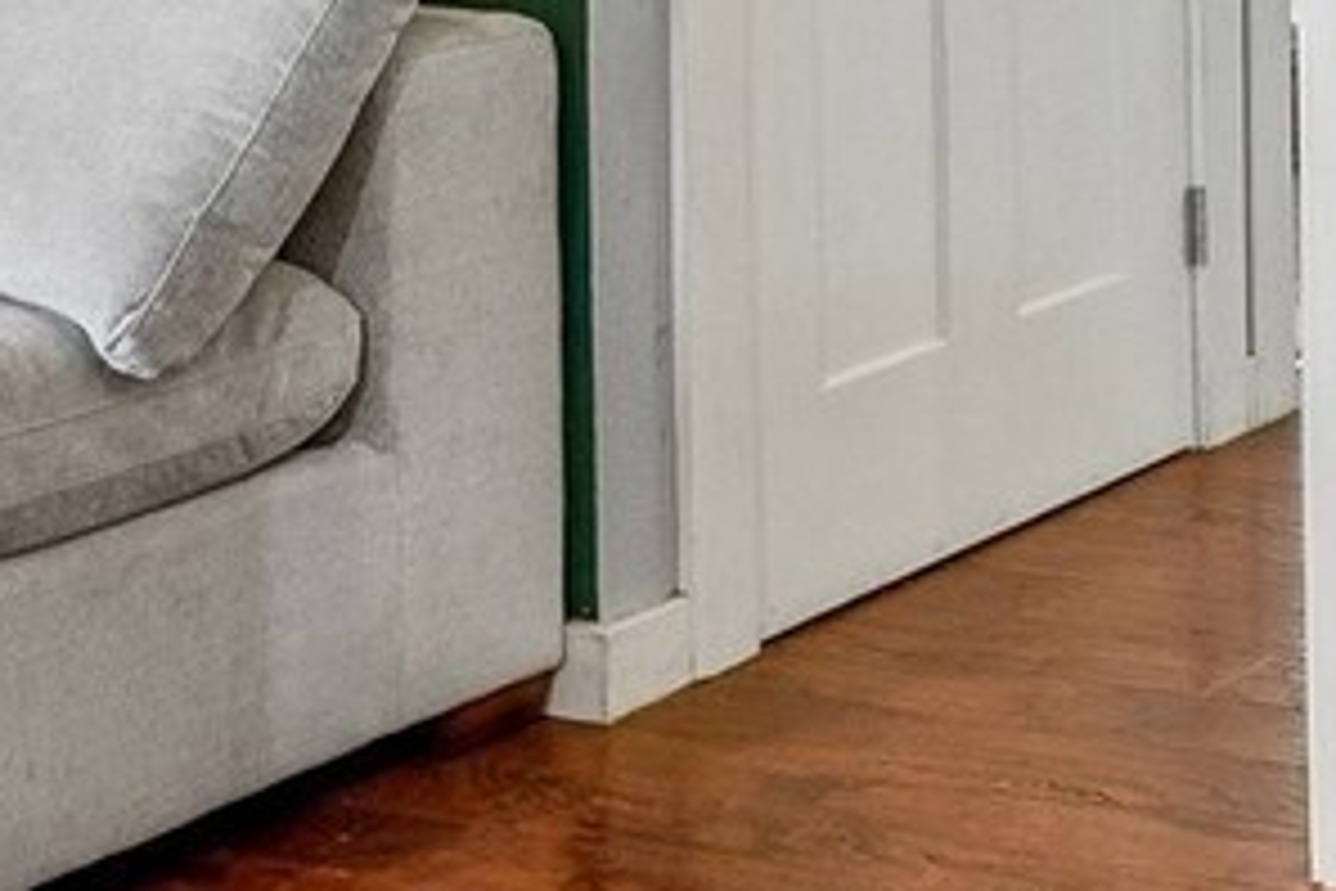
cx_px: 2143
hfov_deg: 18.1
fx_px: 3599
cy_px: -637
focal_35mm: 97
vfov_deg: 13.0
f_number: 8
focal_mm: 17
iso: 2000
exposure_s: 1/30
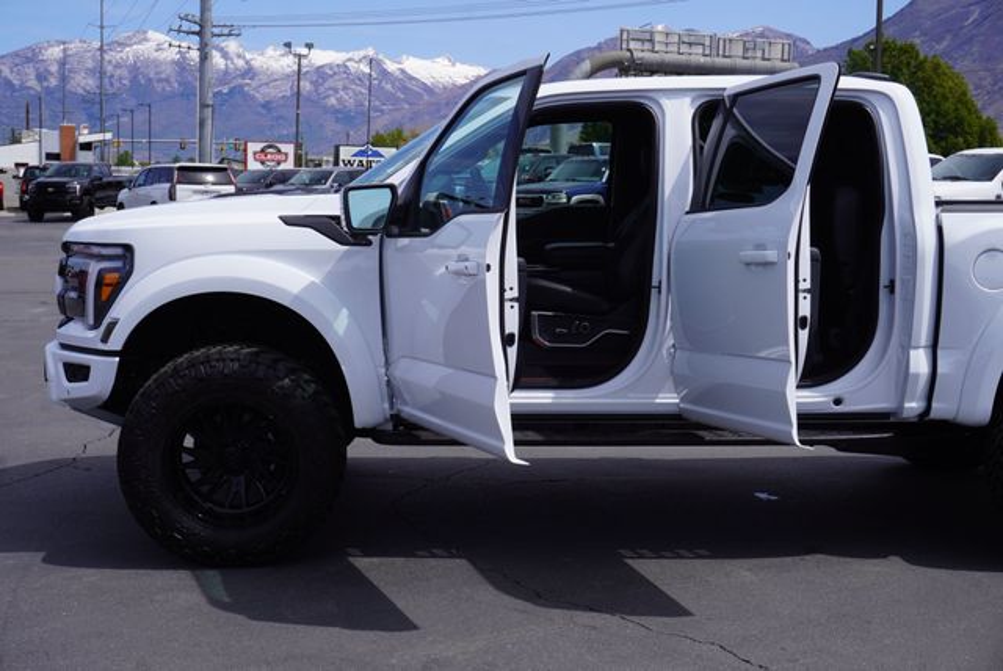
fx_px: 1380
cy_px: 336
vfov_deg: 27.3
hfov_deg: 39.9
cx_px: 502
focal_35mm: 50
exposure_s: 1/160
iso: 100
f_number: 11
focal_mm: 33
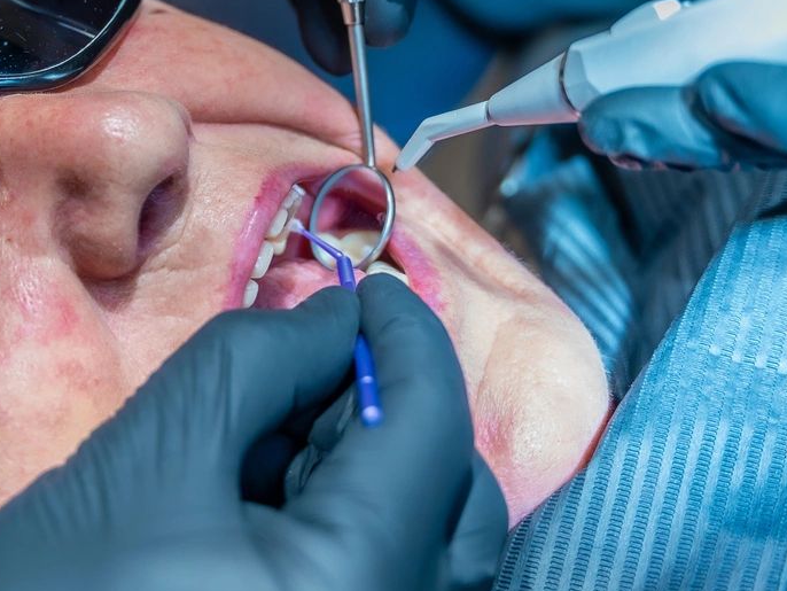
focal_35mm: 109
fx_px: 2481
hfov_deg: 17.8
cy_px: 13
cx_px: 98
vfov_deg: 13.4
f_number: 2.8
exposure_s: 1/500
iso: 1000
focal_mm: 36.7
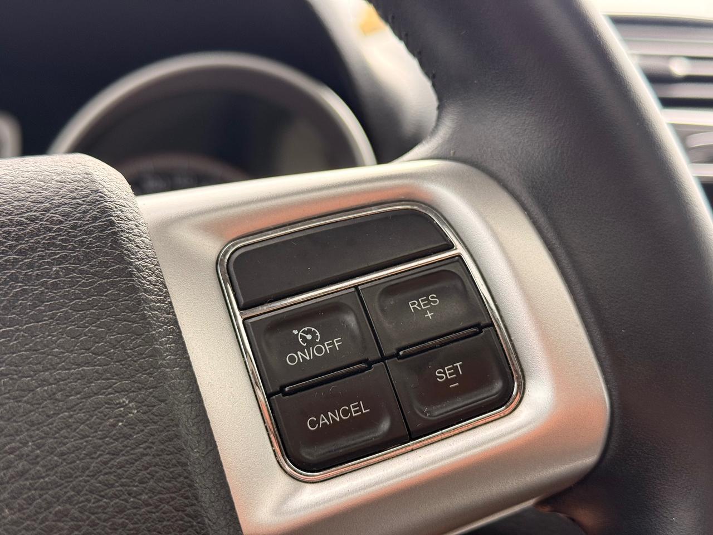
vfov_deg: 30.3
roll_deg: -6.5
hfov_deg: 39.7
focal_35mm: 48
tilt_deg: -8.6
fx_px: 989
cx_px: 356
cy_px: 268
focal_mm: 6.76
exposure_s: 1/171
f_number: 1.78
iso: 50
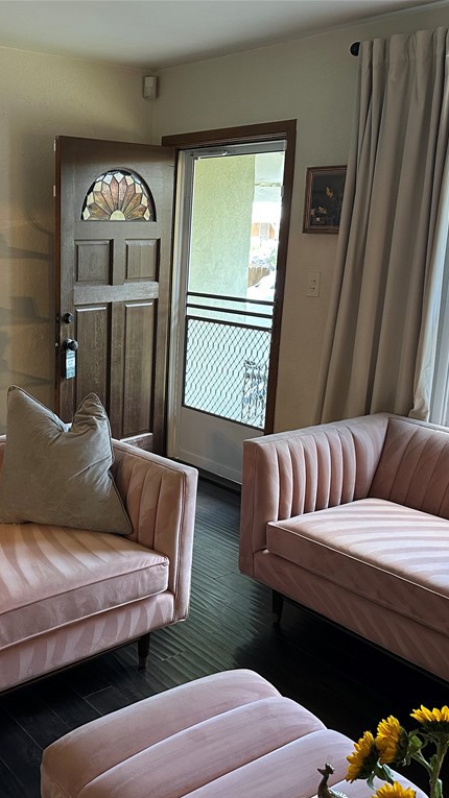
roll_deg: -1.3
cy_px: 400
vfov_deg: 56.6
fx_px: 741
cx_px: 91
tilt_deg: -12.0
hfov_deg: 32.8
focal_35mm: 35
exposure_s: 1/60
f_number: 1.78
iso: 320
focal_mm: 6.86
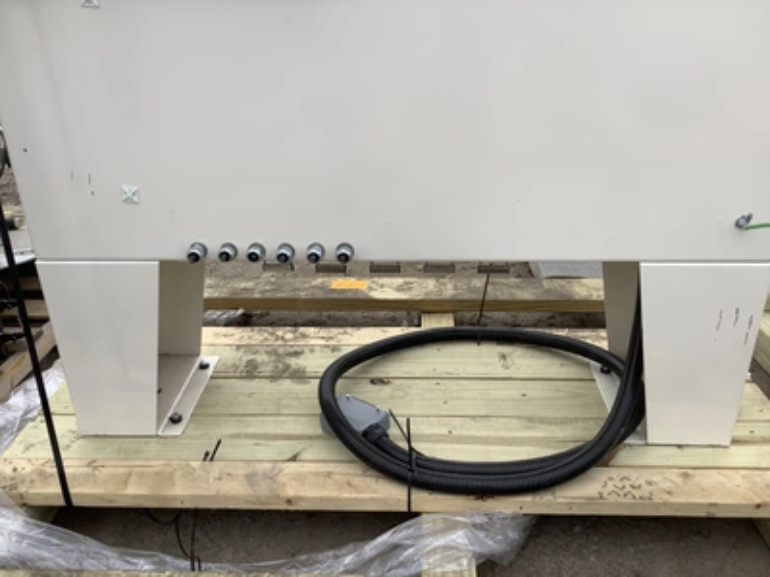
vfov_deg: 45.4
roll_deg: +2.2
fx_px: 690
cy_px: 288
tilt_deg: -26.8
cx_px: 385
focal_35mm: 31
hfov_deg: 58.4
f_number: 2.4
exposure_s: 1/599
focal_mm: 3.3
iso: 25
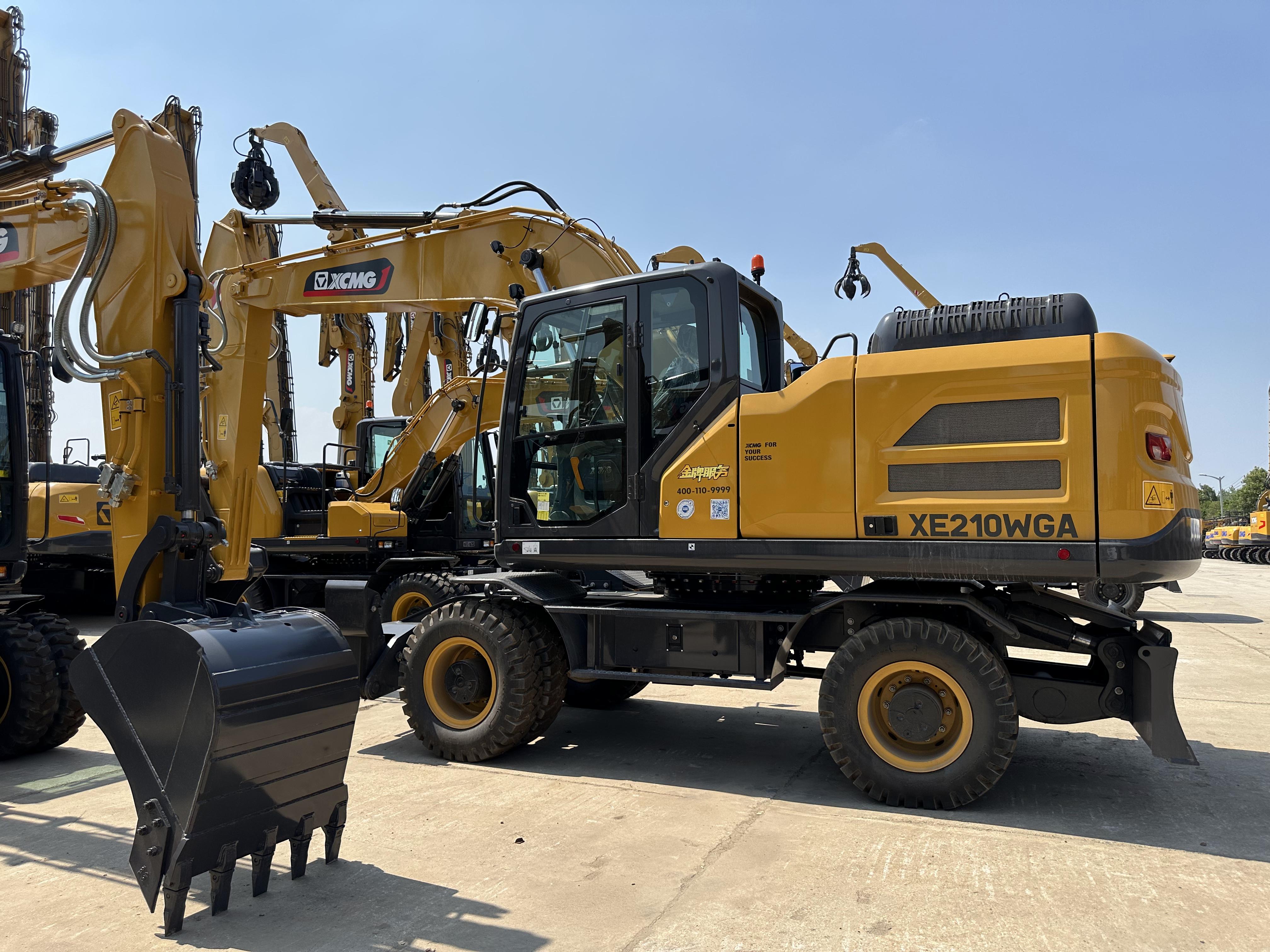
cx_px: 635
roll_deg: +1.1
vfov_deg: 56.8
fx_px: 881
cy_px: 476
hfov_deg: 71.6
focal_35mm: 24
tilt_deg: +4.3
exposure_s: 1/4762
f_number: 1.78
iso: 80
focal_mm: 6.86
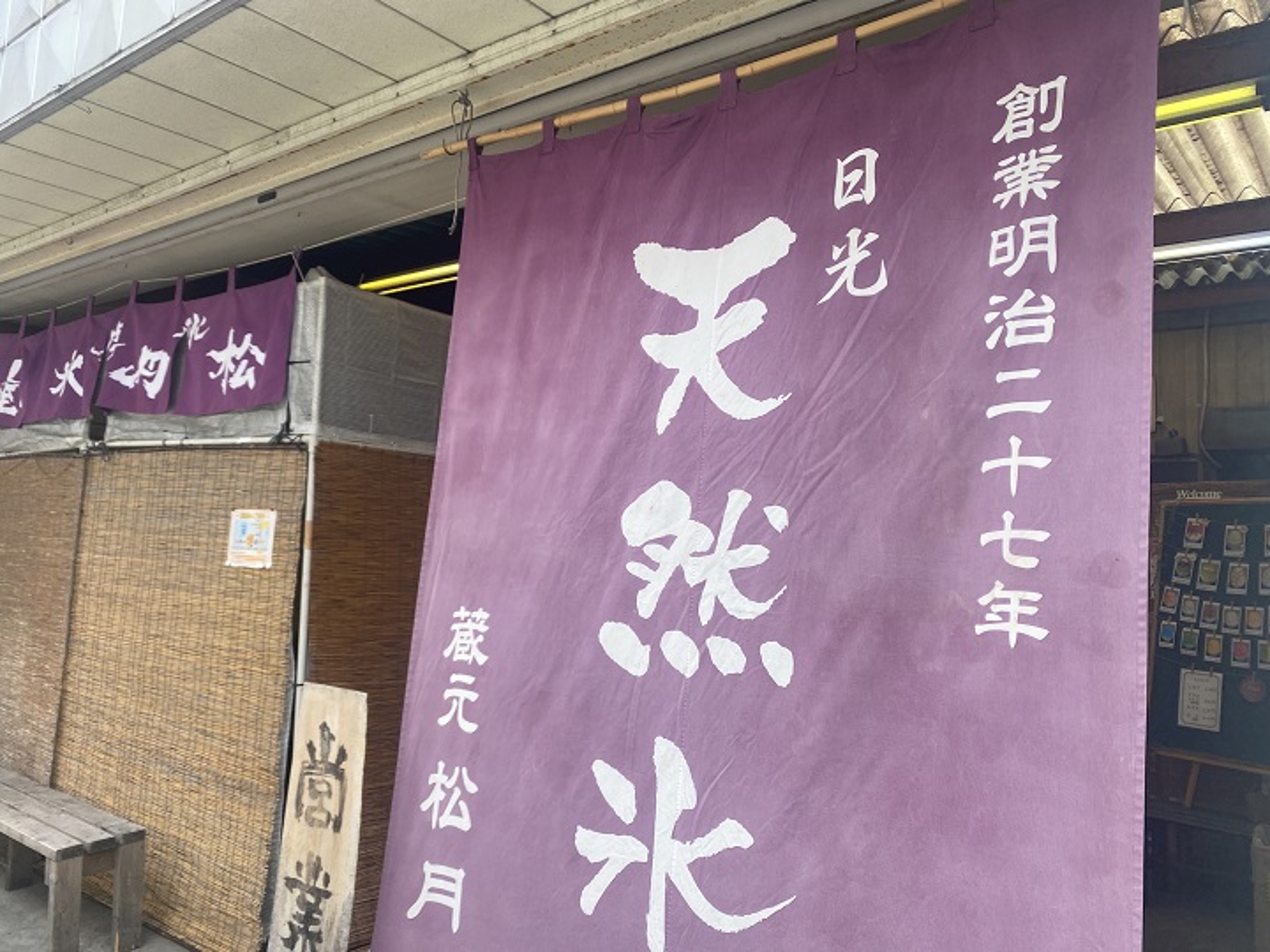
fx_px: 954
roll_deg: -4.3
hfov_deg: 67.3
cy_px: 476
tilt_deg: +4.7
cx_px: 635
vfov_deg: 53.1
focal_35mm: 26
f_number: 1.8
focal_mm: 4.25
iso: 32
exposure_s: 1/1025
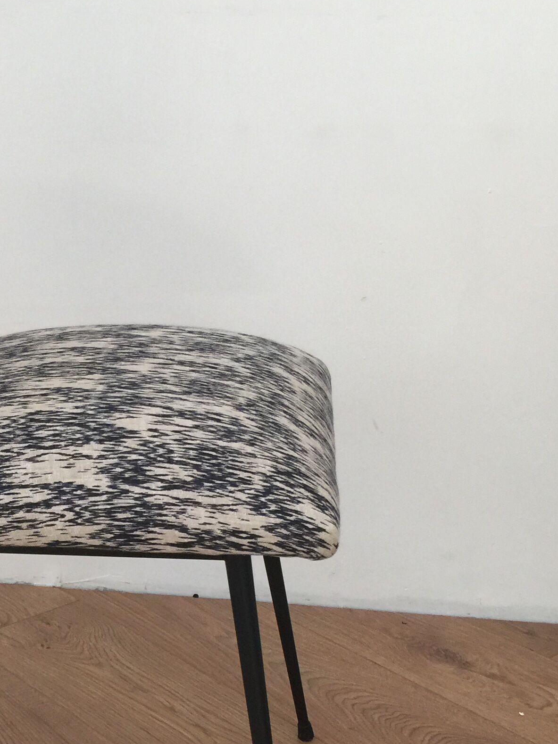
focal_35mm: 60
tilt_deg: -19.2
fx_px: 1290
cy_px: 477
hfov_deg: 23.9
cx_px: 87
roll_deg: -0.4
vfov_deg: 32.0
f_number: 2.2
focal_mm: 4.15
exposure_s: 1/33
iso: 64
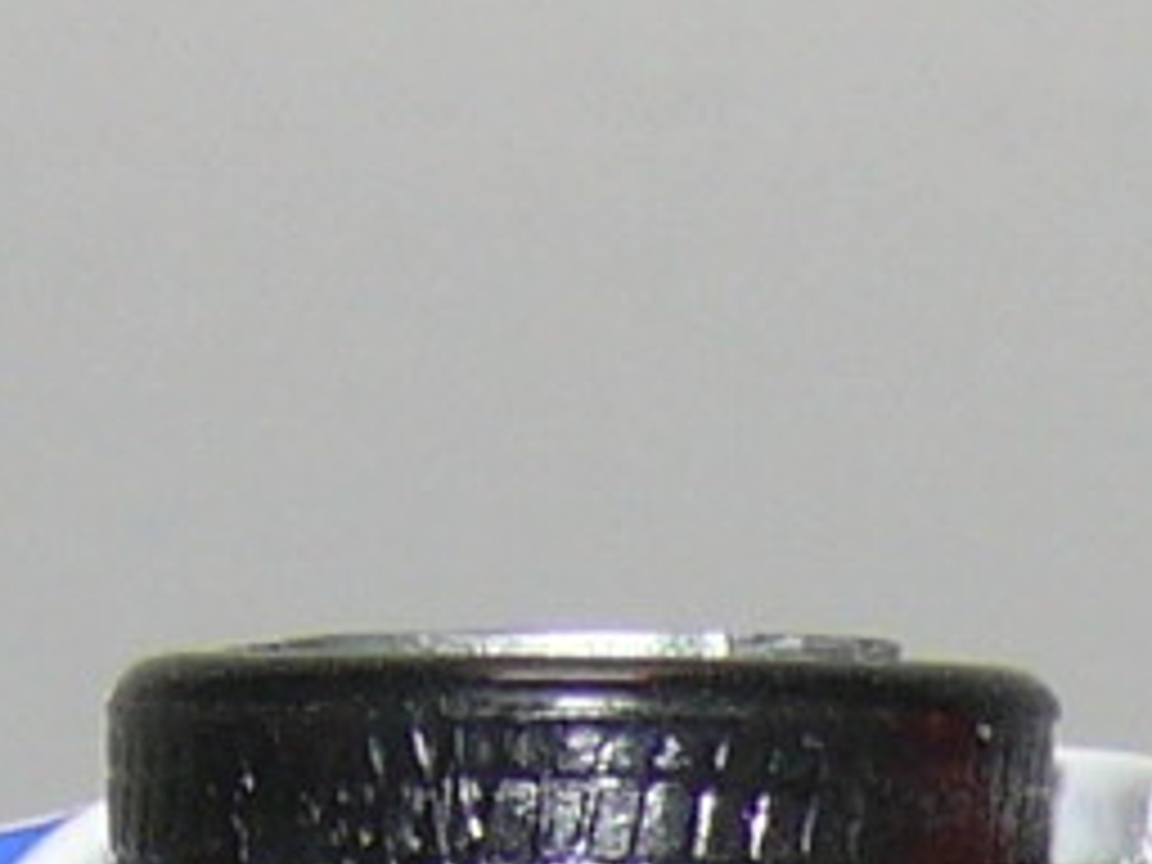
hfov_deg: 2.8
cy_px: 1822
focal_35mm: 699
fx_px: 23262
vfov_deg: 2.1
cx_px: 2277
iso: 100
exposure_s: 1/30
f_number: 4
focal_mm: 14.2
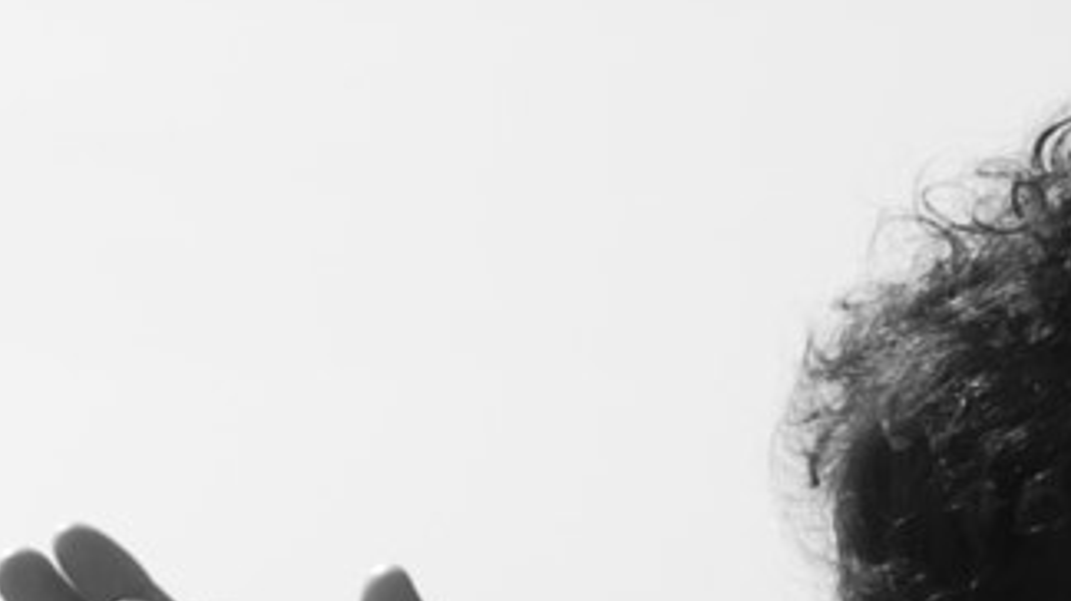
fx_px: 9028
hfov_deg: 6.7
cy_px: 900
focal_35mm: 318
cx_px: -397
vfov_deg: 3.8
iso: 100
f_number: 9
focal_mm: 32
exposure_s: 1/250
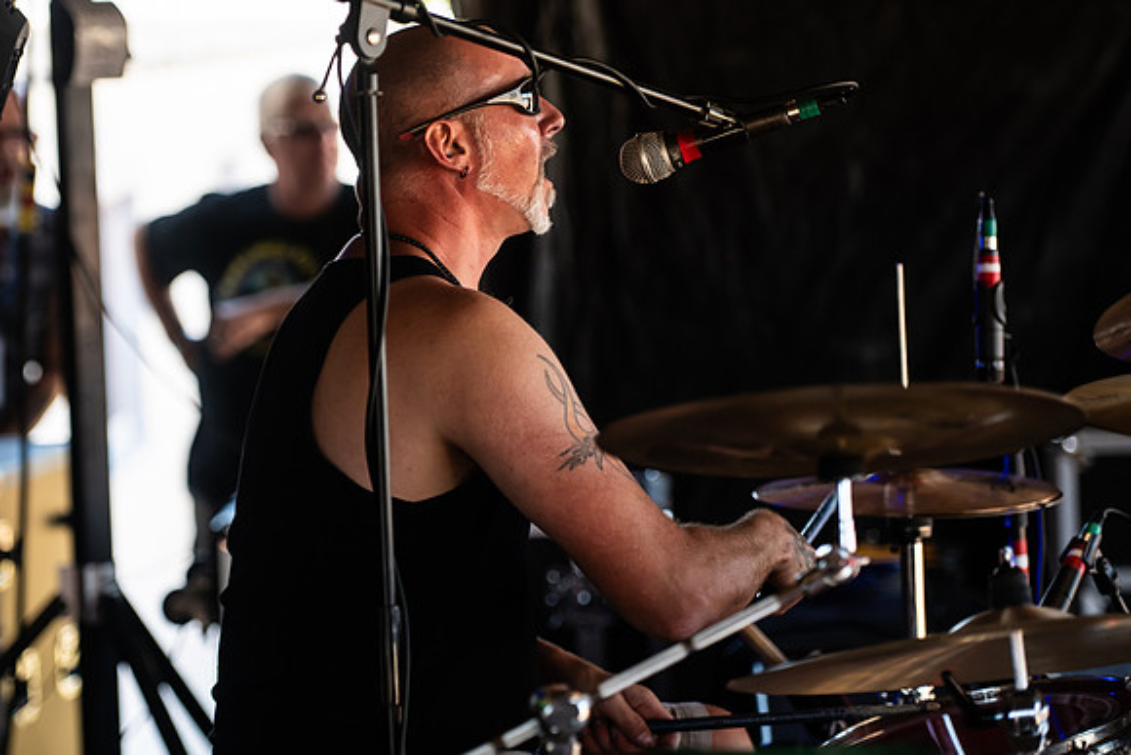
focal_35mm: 139
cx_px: 456
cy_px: 386
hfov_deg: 14.8
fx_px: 4353
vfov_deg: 9.9
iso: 500
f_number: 2.8
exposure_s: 1/640
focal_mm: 116
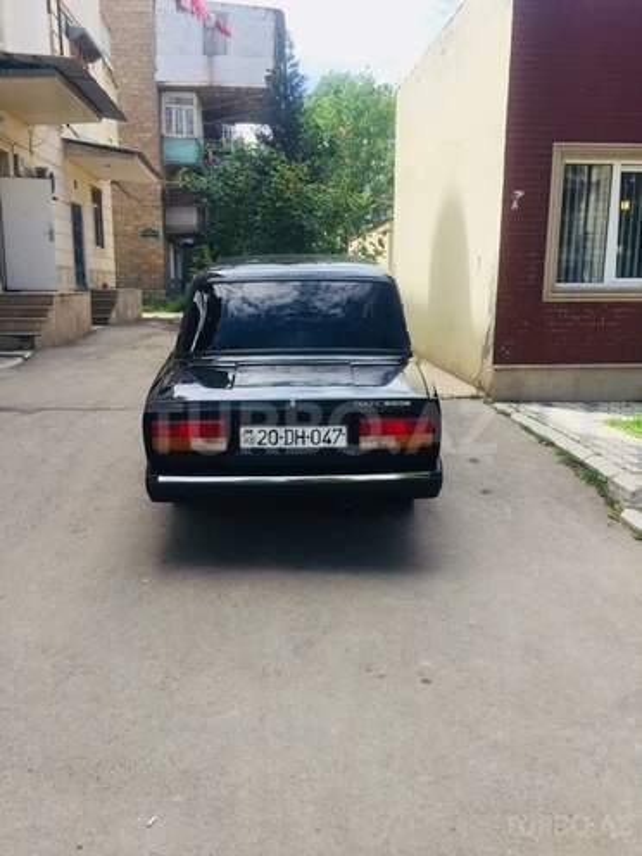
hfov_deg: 48.2
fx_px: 717
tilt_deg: -9.9
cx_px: 321
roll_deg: -0.9
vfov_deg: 61.7
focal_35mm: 29
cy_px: 428
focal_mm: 4.15
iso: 32
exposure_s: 1/920
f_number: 2.2
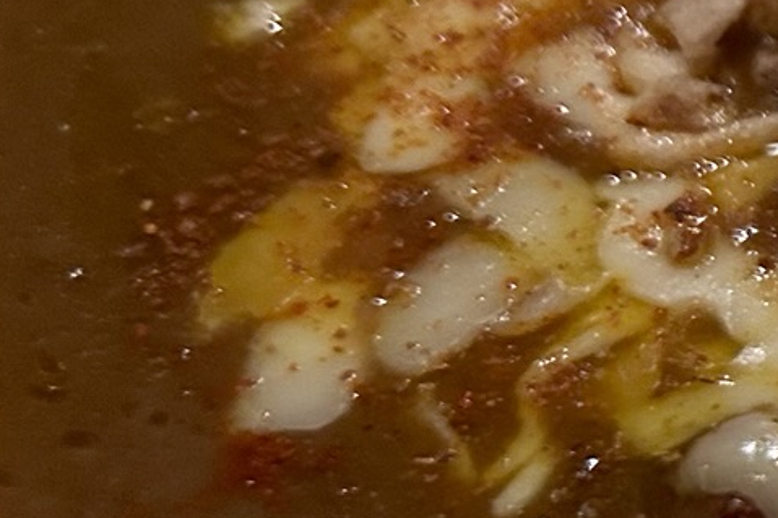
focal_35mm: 113
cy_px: 211
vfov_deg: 12.1
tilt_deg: -43.7
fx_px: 2441
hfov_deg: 15.2
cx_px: 1473
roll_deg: -3.0
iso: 500
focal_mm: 5.7
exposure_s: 1/25
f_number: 1.5
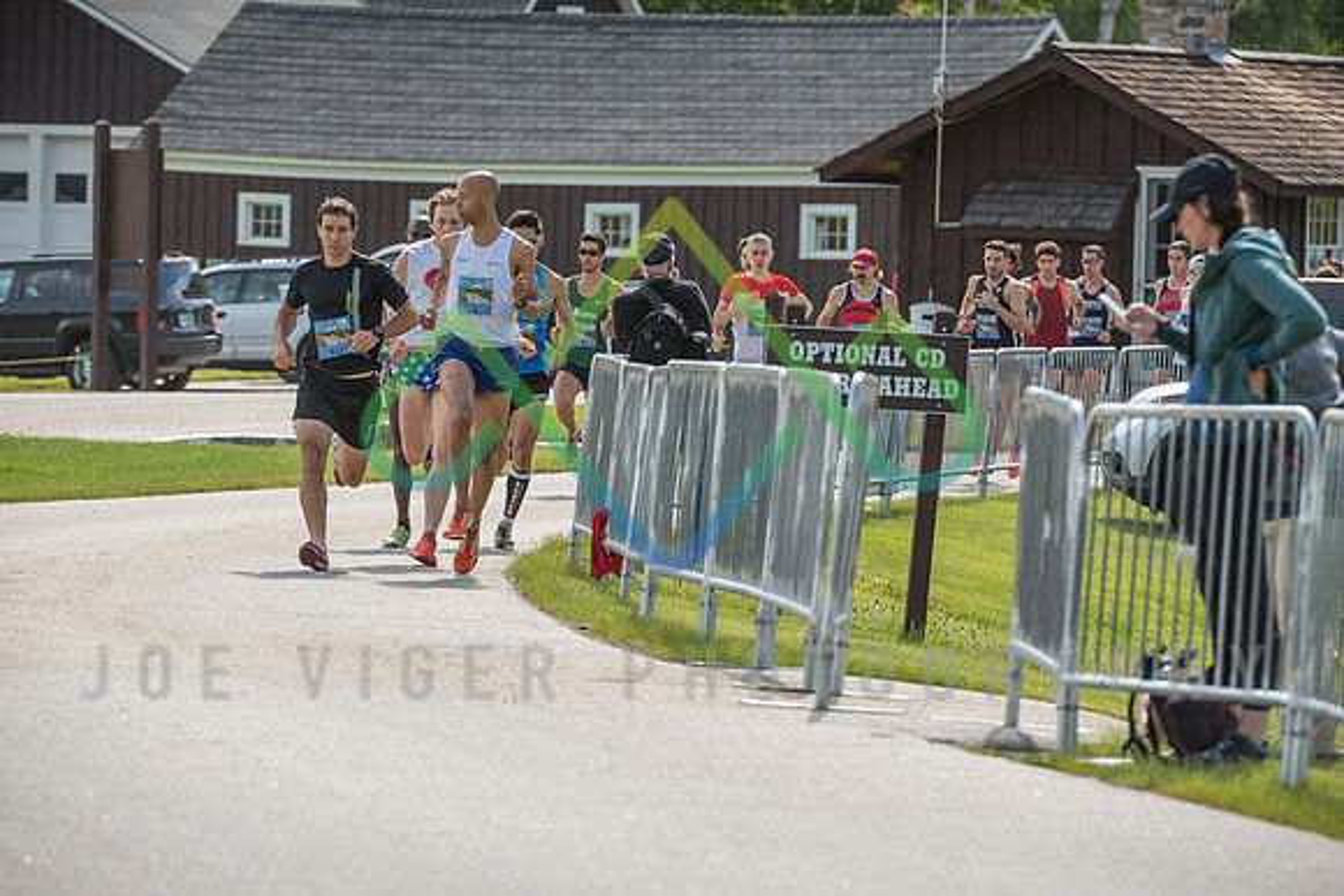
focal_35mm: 274
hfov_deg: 7.5
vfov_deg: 5.0
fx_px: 10221
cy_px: 515
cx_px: 533
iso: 200
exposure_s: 1/1250
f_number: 5.6
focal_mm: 200
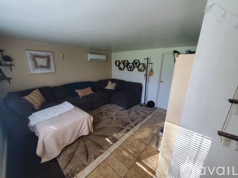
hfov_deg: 106.2
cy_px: 89
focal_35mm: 13
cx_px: 119
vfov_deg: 89.9
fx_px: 89
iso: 250
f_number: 2.2
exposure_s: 1/60
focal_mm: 1.8
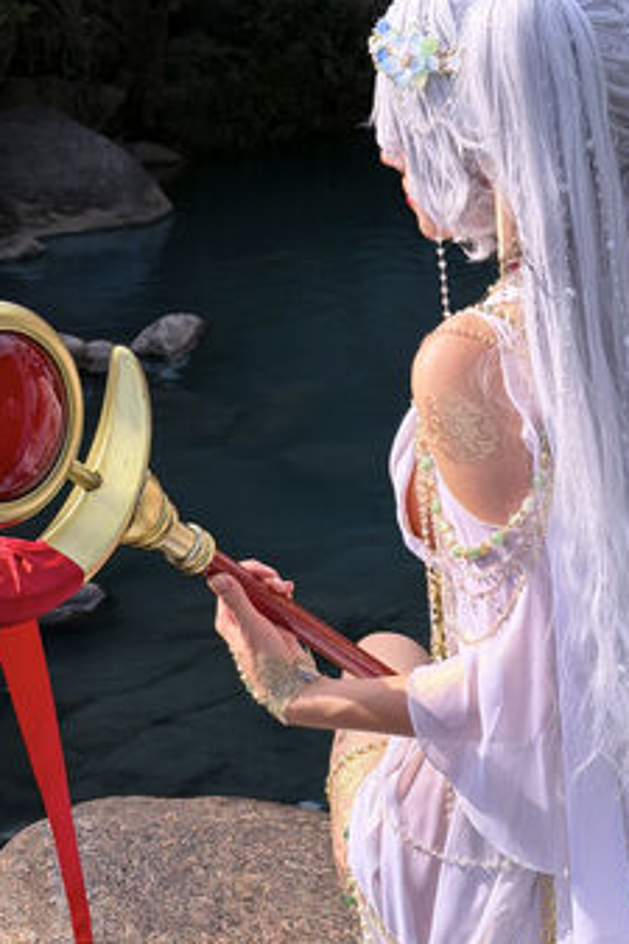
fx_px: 1810
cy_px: 510
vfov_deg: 29.2
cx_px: 456
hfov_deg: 19.6
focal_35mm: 69
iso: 64
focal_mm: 6.76
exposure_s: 1/2762
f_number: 1.78
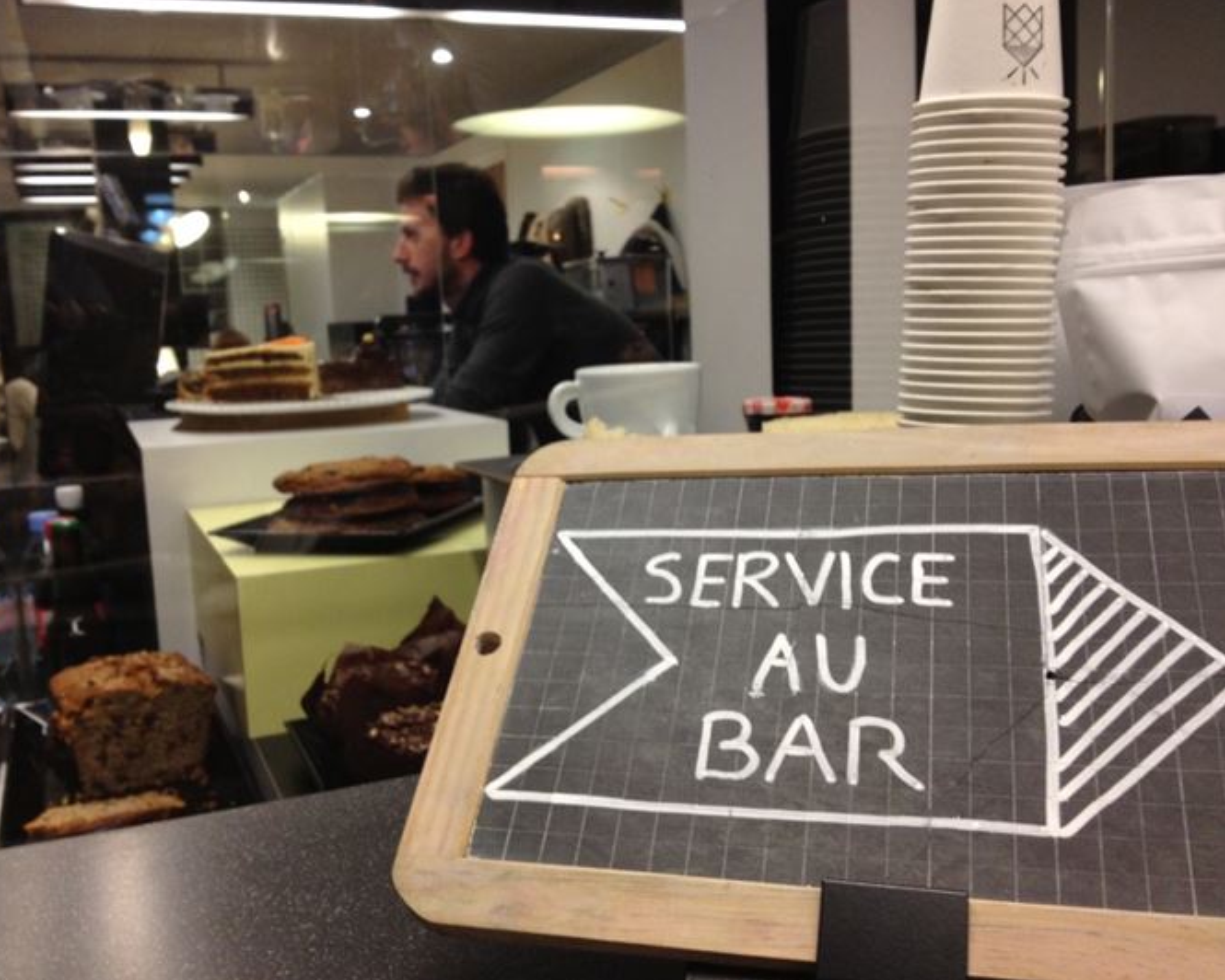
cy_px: 488
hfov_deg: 49.1
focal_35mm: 37
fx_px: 1341
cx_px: 580
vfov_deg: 40.1
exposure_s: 1/20
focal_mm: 4.28
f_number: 2.4
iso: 160
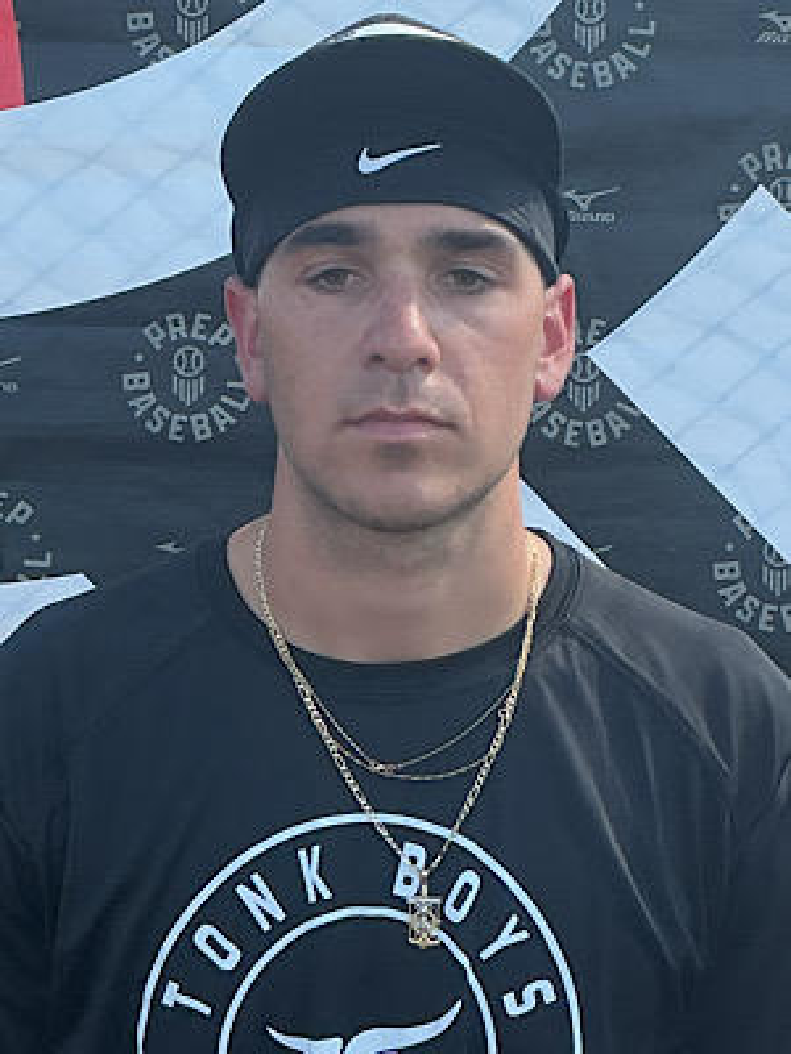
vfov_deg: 61.7
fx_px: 884
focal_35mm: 29
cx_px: 396
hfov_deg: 48.2
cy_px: 527
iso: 25
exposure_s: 1/534
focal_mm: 3
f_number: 1.8
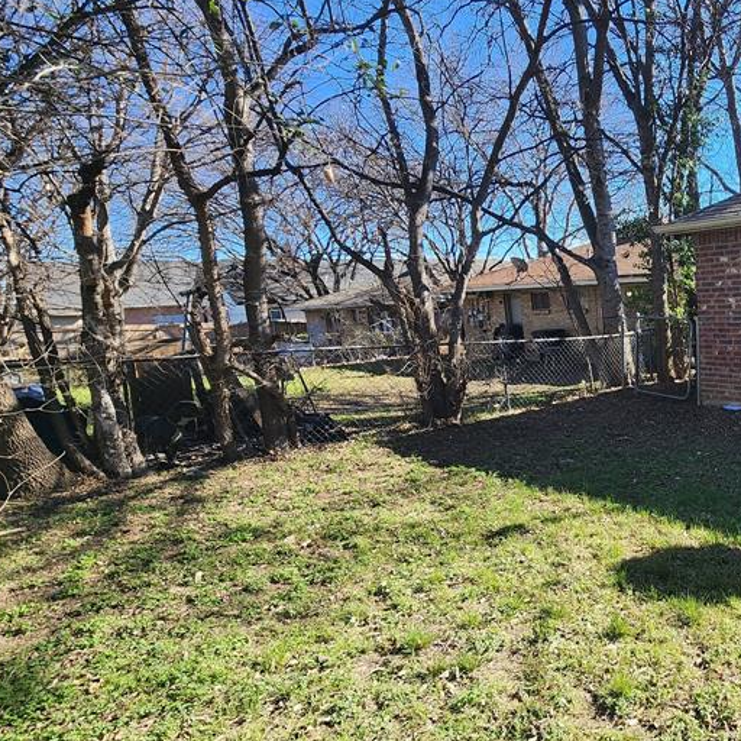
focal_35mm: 23
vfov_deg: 67.2
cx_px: 677
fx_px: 557
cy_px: 401
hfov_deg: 57.1
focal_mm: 2.2
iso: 50
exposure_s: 1/628
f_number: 2.2
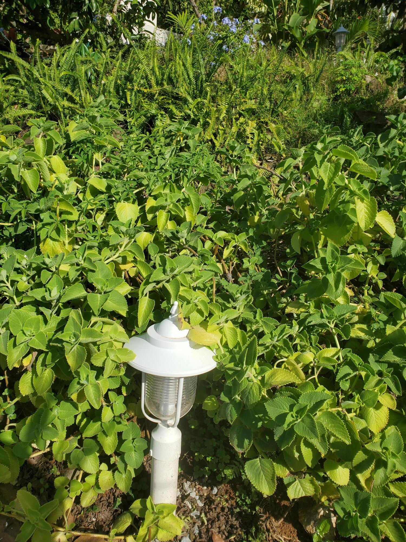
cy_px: 271
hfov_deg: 53.1
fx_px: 407
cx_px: 203
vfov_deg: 67.3
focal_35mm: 26
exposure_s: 1/2060
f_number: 2.4
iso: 50
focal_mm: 4.3
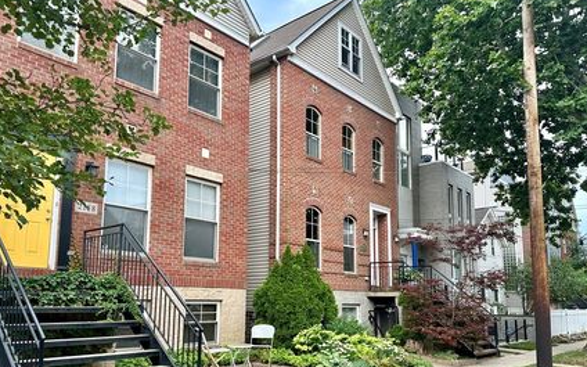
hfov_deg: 62.9
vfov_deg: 41.4
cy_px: 239
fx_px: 480
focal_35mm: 30
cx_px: 291
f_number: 1.78
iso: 80
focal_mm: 6.86
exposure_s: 1/999
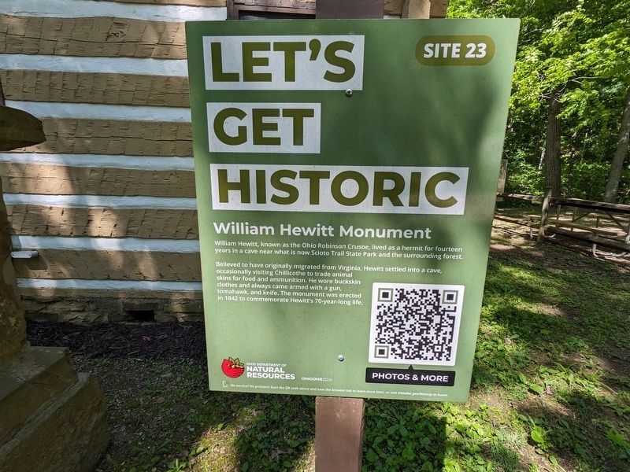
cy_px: 236
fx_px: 291
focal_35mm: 16
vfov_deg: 78.1
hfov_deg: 94.5
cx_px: 315
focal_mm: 2.22
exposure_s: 1/349
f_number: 2.2
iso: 29
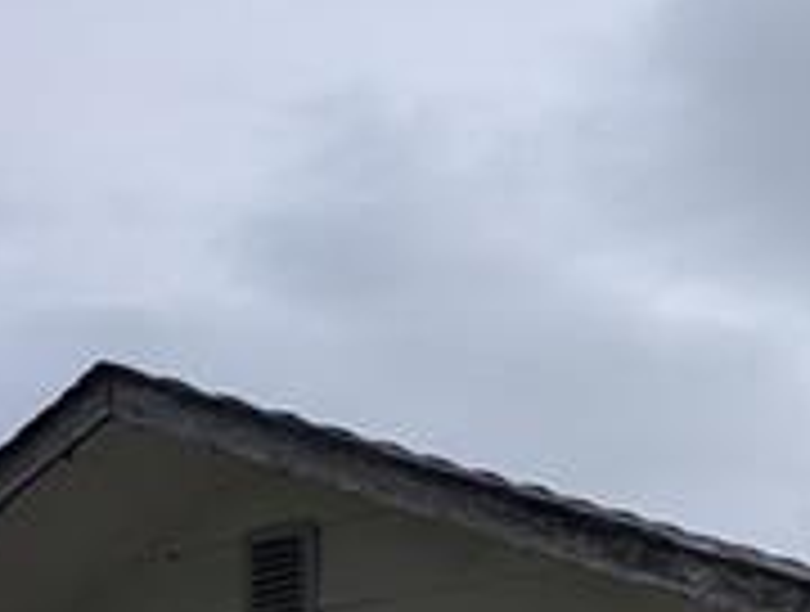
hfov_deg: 12.7
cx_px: 1611
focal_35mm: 136
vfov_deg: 9.6
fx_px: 3191
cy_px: 1498
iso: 22
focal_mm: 6.9
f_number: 1.68
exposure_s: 1/877
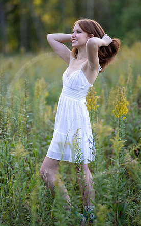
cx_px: 73
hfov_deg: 14.9
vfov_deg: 23.6
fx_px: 541
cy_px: 113
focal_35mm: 88
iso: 160
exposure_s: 1/800
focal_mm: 85
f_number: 1.2
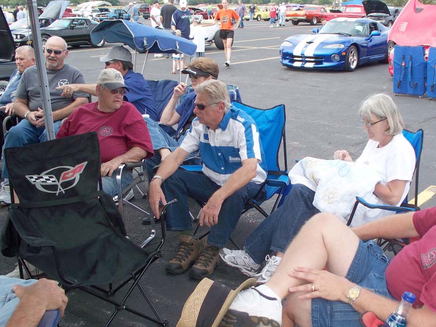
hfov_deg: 41.1
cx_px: 255
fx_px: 579
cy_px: 163
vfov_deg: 31.5
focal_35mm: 46
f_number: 2.8
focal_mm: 7.54
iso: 64
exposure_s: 1/400
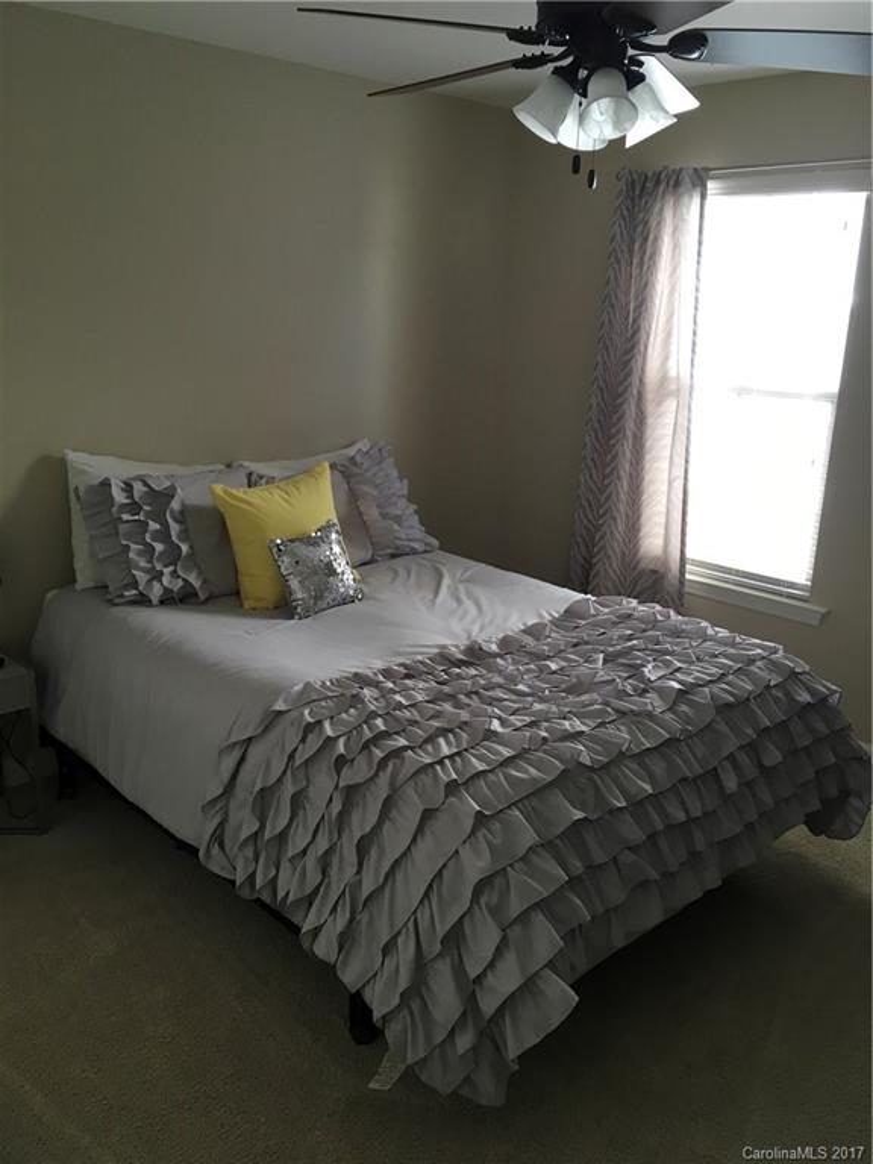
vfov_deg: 61.7
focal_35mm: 29
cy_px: 582
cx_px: 436
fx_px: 975
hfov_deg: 48.2
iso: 50
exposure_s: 1/30
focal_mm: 4.15
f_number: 2.2
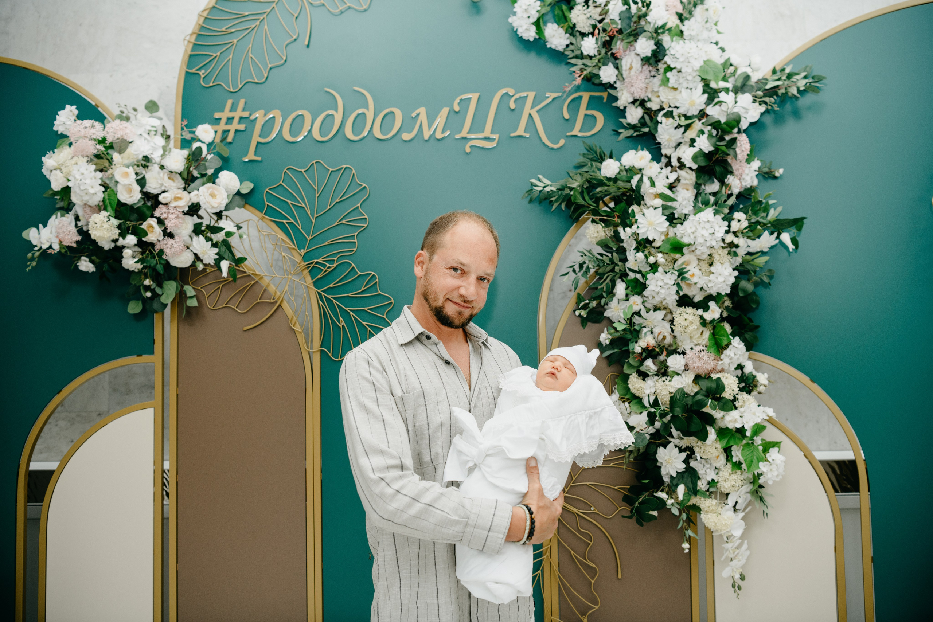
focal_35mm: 29
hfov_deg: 63.7
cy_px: 311
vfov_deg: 45.0
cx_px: 466
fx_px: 752
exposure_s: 1/160
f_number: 4
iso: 400
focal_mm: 29
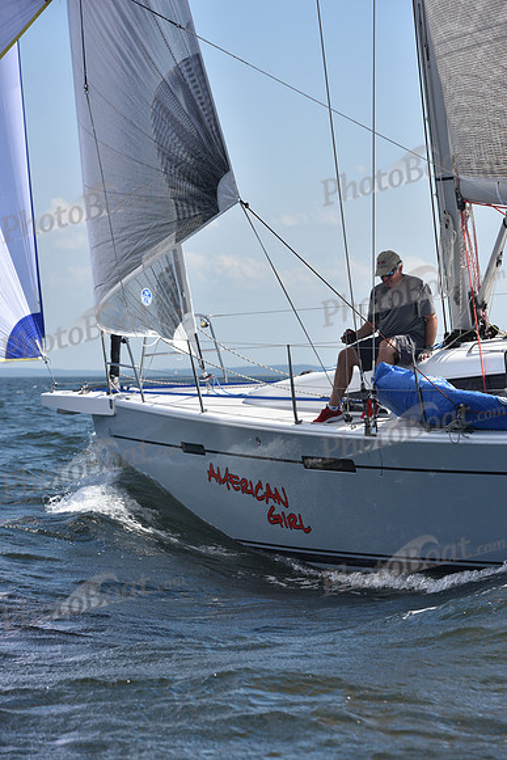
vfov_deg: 15.2
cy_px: 380
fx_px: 2850
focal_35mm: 135
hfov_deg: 10.2
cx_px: 254
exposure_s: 1/1250
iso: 320
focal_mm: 135
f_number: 8
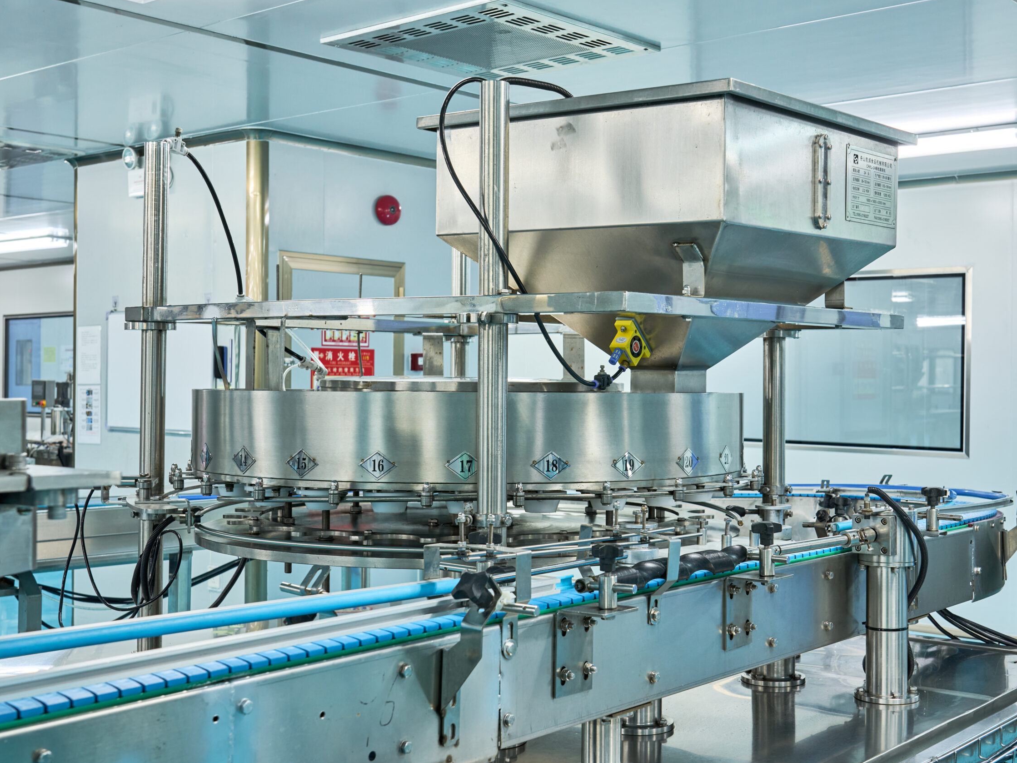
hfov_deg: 42.9
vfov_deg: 32.9
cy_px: 379
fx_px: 1293
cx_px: 573
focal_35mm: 44
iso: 1600
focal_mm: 40
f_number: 8
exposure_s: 1/20
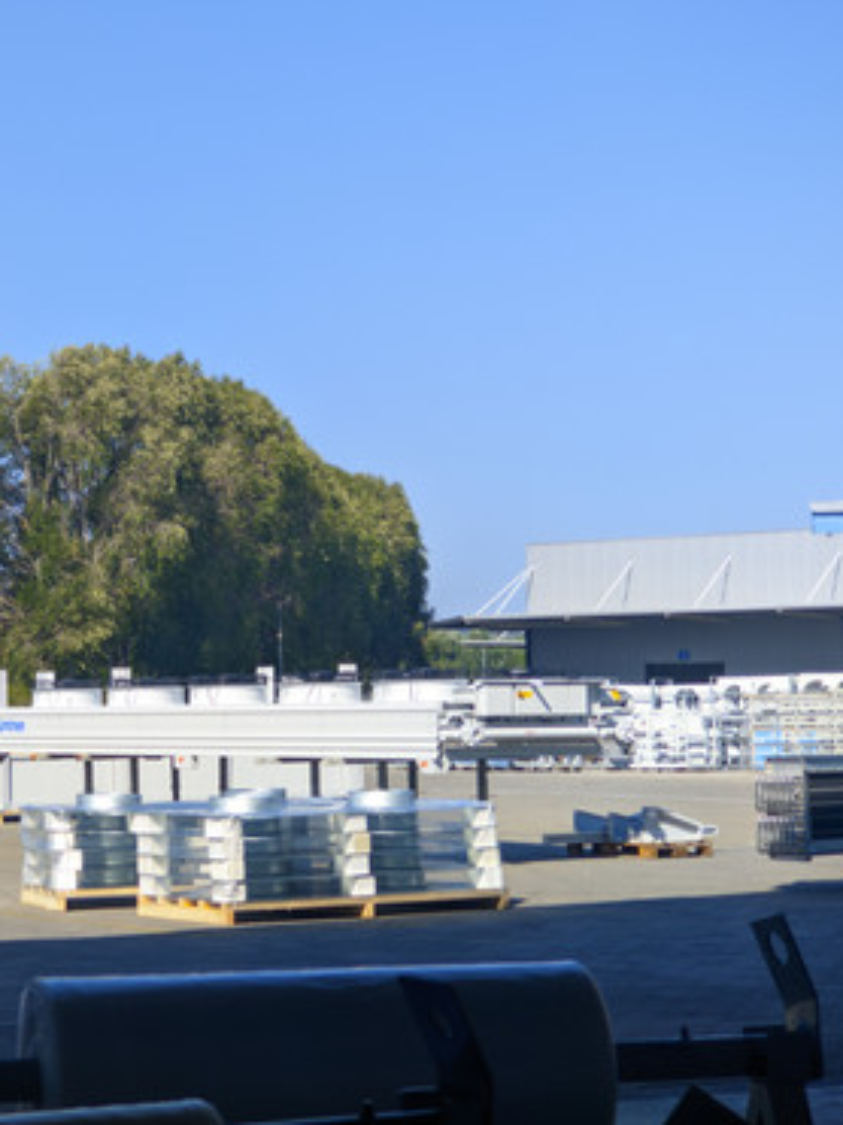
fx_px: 2762
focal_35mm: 85
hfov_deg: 17.2
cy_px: 562
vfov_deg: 23.0
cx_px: 143
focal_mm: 7.06
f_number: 2
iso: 48
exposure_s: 1/780
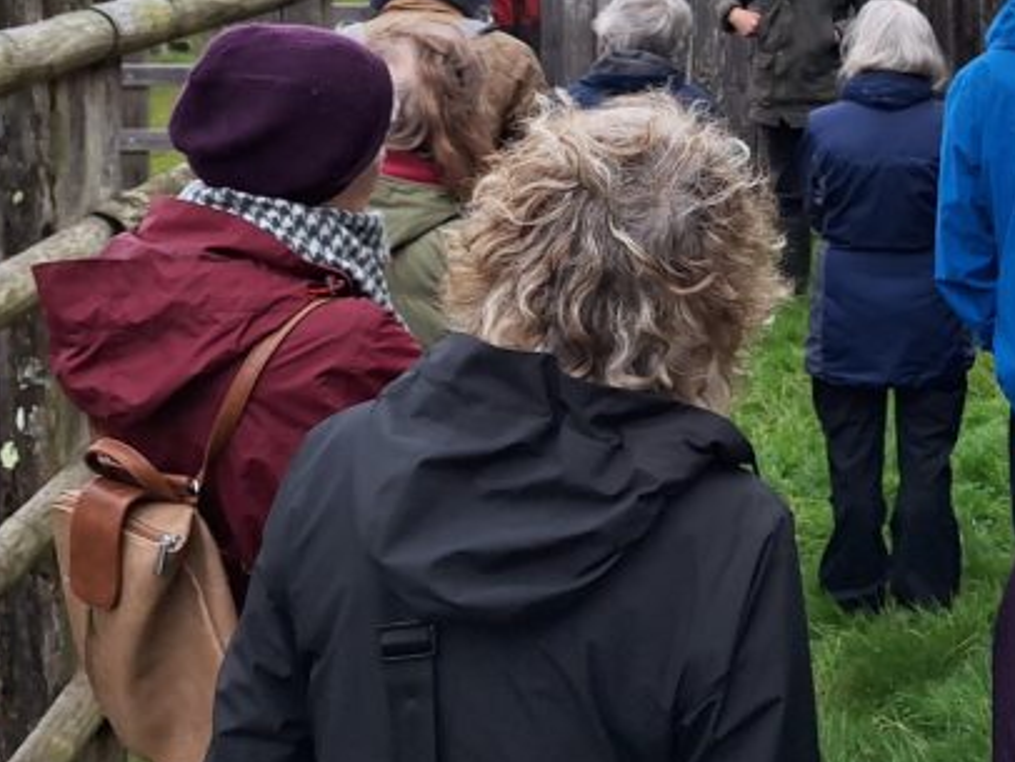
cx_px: 970
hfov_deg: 31.2
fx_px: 1702
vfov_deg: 24.2
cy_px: 15
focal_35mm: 58
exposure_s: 1/535
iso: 40
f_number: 1.8
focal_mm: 5.54
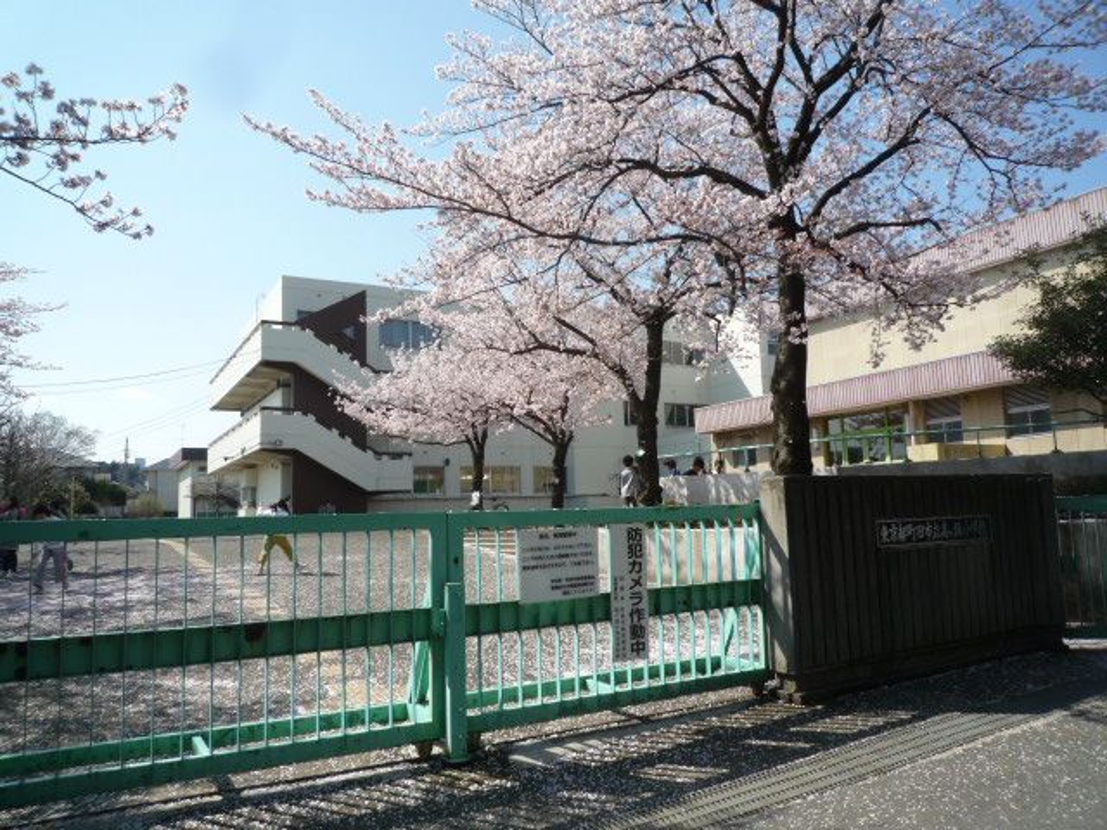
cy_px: 415
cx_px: 554
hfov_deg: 69.4
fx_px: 799
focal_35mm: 25
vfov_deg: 54.9
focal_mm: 4.4
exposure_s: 1/640
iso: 100
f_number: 4
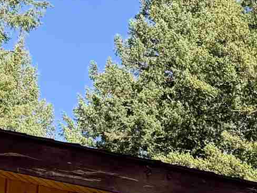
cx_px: 653
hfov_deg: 10.8
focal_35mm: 151
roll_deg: -0.1
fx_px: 1121
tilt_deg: +7.8
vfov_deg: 9.0
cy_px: 436
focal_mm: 6.76
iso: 80
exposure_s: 1/1949
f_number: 1.78
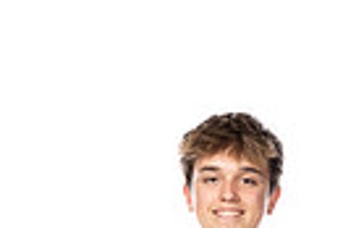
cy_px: 566
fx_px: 1837
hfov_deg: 10.7
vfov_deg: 6.7
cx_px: 230
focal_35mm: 193
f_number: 8
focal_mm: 56
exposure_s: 1/250
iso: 640
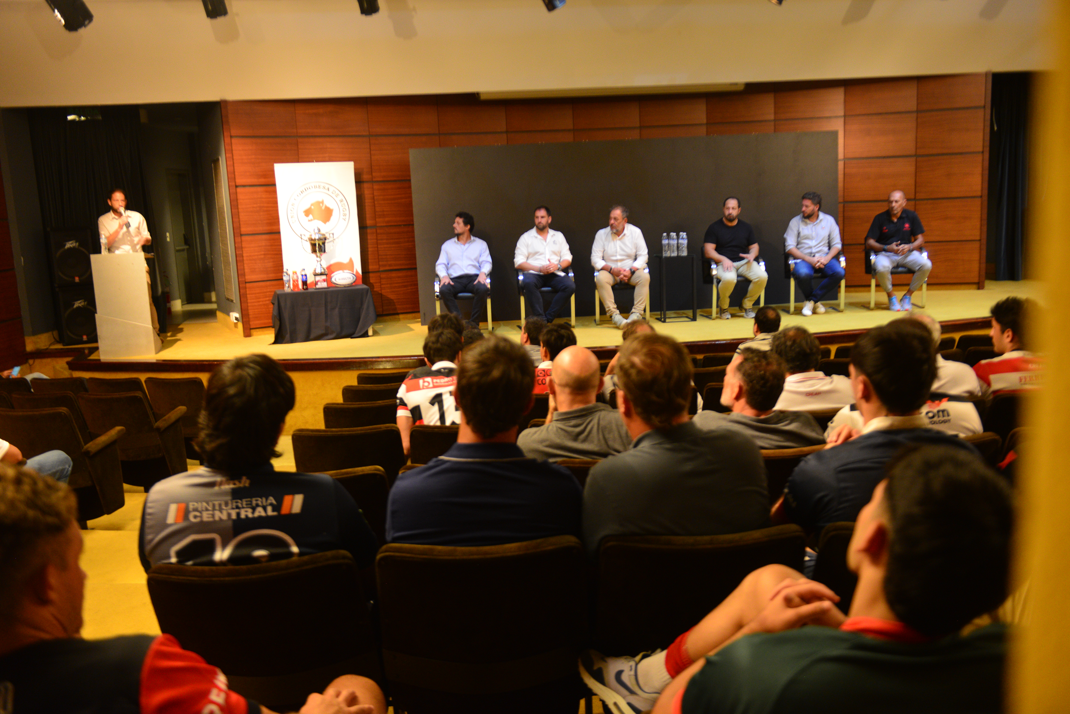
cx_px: 535
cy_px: 357
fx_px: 951
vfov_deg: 41.1
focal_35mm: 32
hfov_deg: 58.7
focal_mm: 32
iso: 1600
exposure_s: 1/50
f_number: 2.8
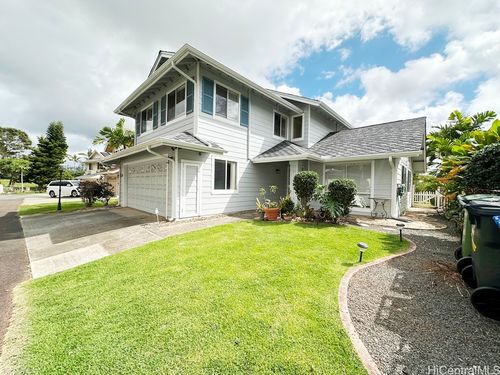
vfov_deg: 85.7
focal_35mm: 14
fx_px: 202
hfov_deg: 102.1
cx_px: 250
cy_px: 188
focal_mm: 2.22
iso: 50
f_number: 2.2
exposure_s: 1/2132
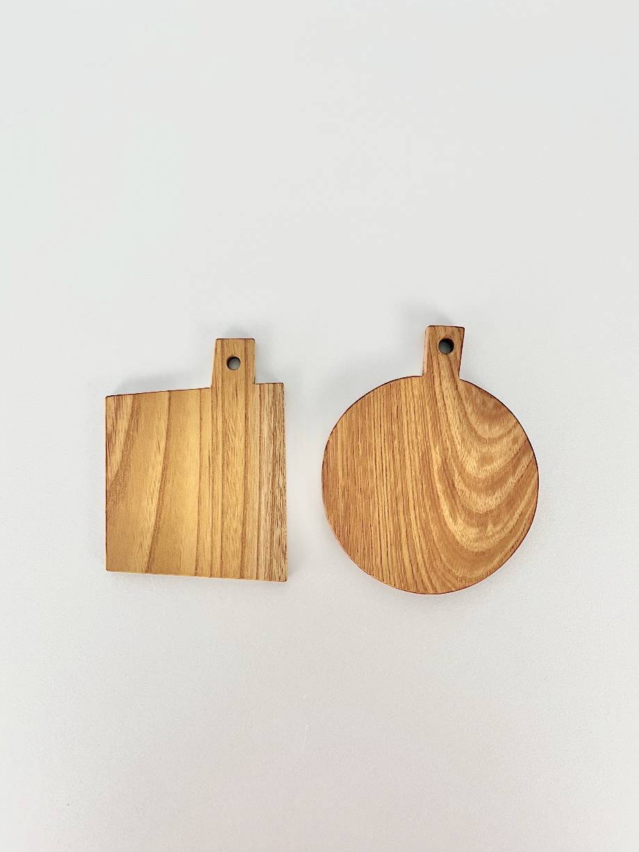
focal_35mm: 27
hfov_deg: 51.3
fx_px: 665
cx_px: 317
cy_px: 433
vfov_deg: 65.3
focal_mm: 5.1
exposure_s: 1/67
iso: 125
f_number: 1.6
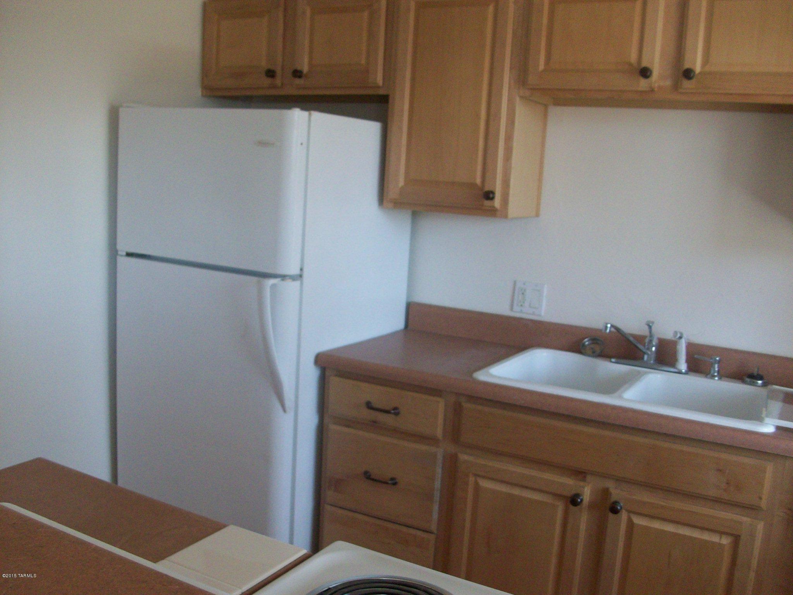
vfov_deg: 41.8
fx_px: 779
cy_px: 298
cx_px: 396
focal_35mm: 34
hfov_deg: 54.0
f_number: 2.8
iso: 160
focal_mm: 5.7
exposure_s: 1/64.3
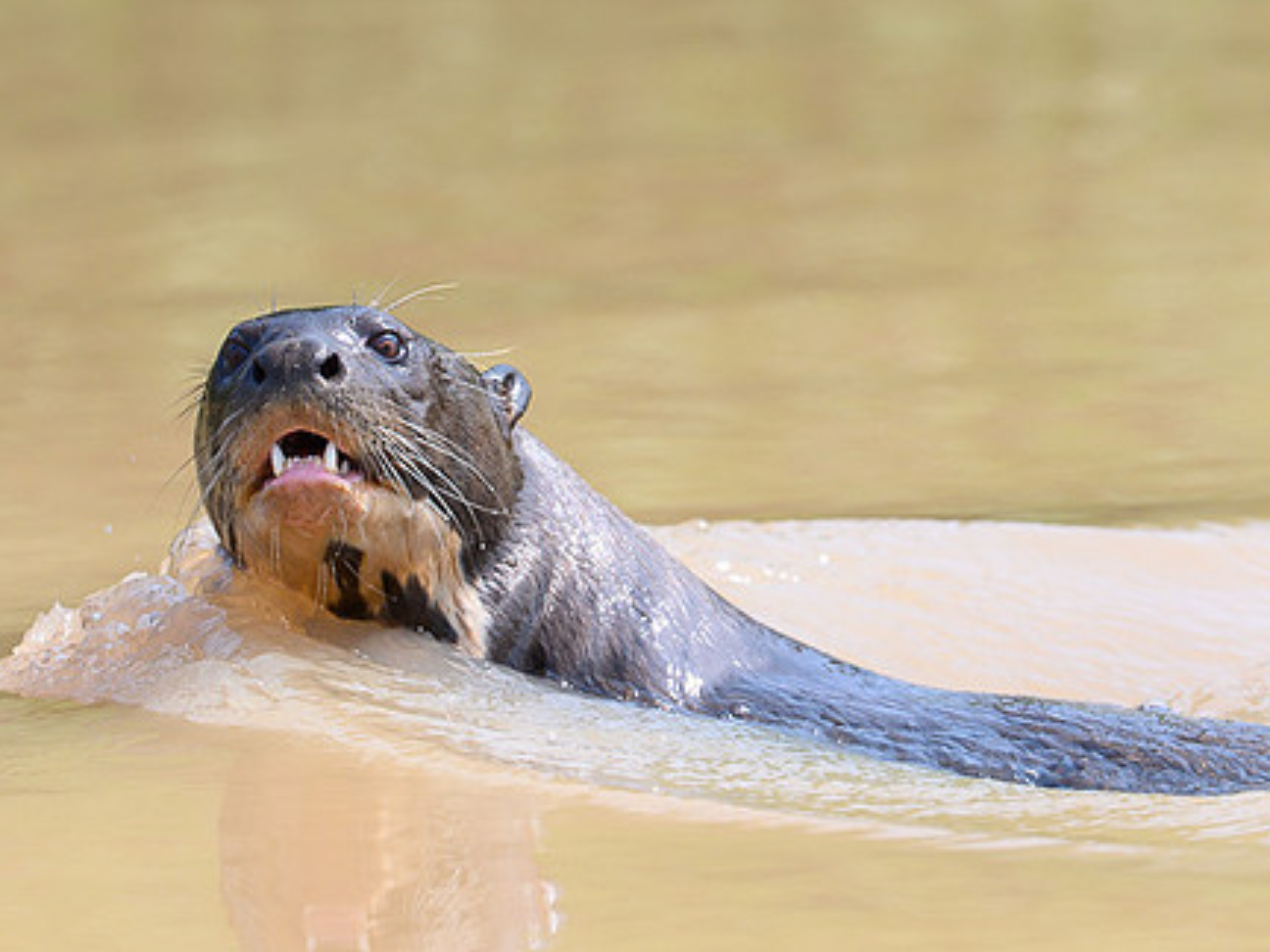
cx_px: 299
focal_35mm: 292
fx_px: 10713
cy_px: 336
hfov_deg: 6.8
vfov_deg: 5.1
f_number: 5.6
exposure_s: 1/2500
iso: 800
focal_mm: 180
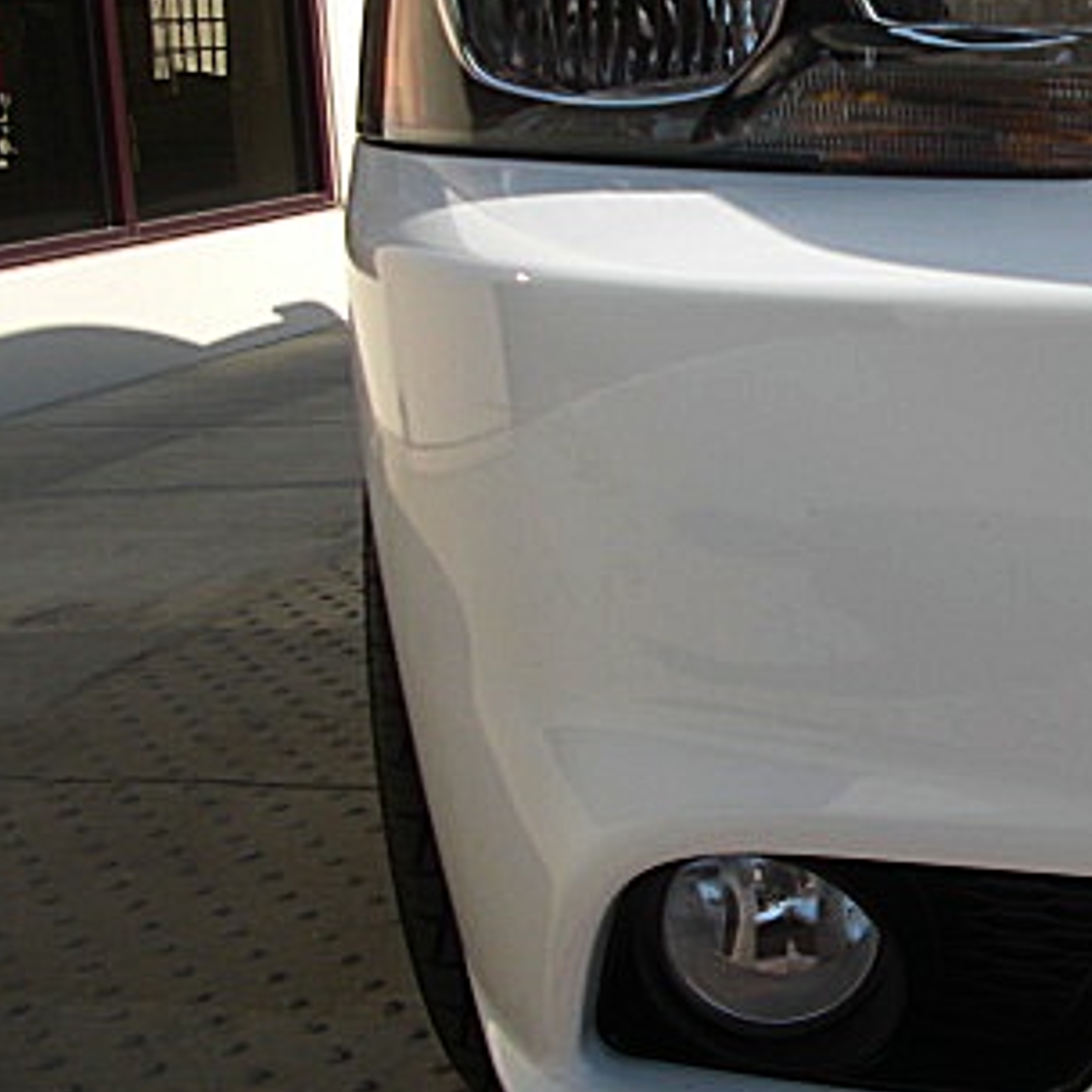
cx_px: 1117
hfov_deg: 24.4
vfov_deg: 25.6
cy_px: 402
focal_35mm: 67
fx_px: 2391
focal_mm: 6.3
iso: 50
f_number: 2.8
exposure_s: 1/800
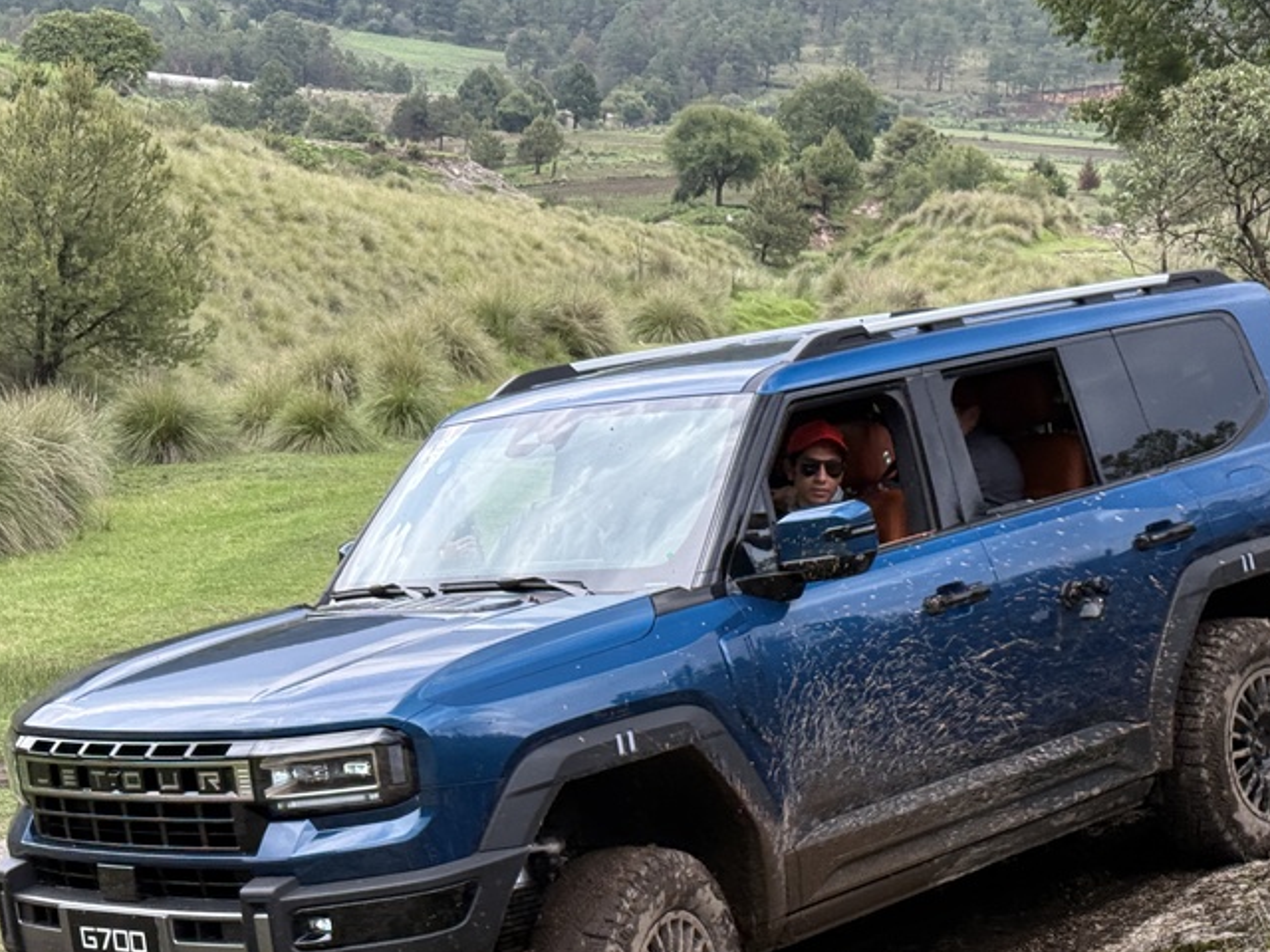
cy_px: 583
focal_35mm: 75
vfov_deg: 19.6
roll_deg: -4.9
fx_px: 2752
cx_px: 605
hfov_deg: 26.0
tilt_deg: -7.2
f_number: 1.78
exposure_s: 1/402
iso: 80
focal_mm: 6.76
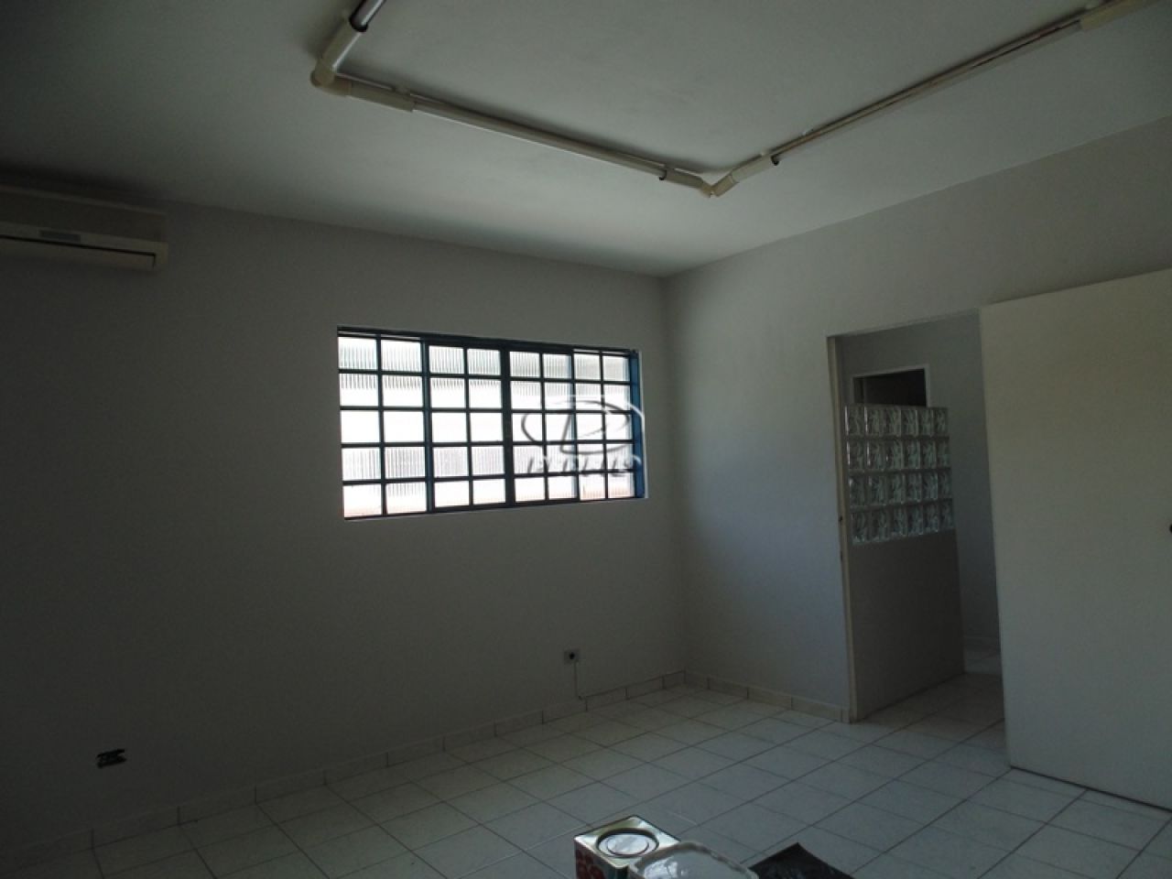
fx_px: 745
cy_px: 440
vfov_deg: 61.1
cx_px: 586
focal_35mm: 22
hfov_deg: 76.4
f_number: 3.1
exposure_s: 1/250
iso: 80
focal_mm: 4
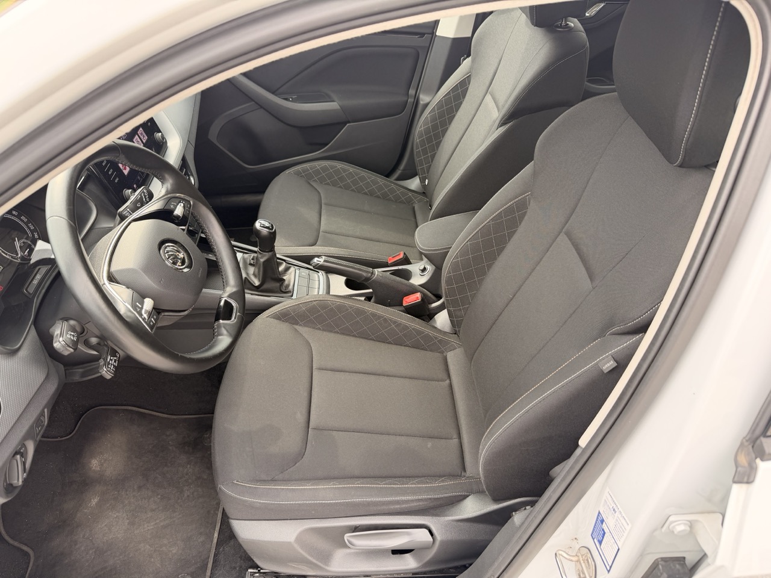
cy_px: 289
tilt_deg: -43.3
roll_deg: +1.4
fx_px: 535
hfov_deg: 71.6
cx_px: 386
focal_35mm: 24
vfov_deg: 56.8
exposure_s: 1/204
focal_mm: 6.76
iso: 80
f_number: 1.78
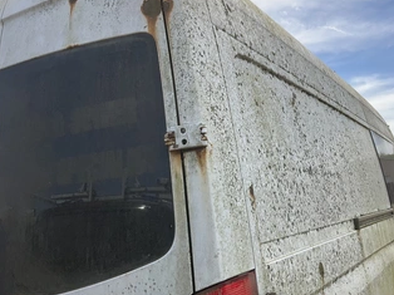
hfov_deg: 49.9
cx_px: 236
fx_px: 421
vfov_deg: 38.6
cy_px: 139
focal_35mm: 37
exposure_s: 1/1490
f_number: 1.8
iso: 25
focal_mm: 3
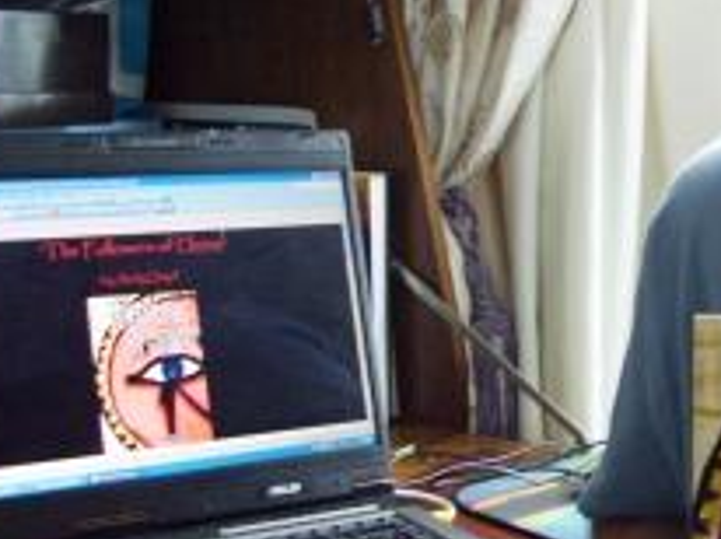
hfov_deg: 25.4
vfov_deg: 19.9
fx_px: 1540
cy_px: 238
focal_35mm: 74
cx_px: 676
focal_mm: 5.7
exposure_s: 1/8
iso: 160
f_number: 2.9
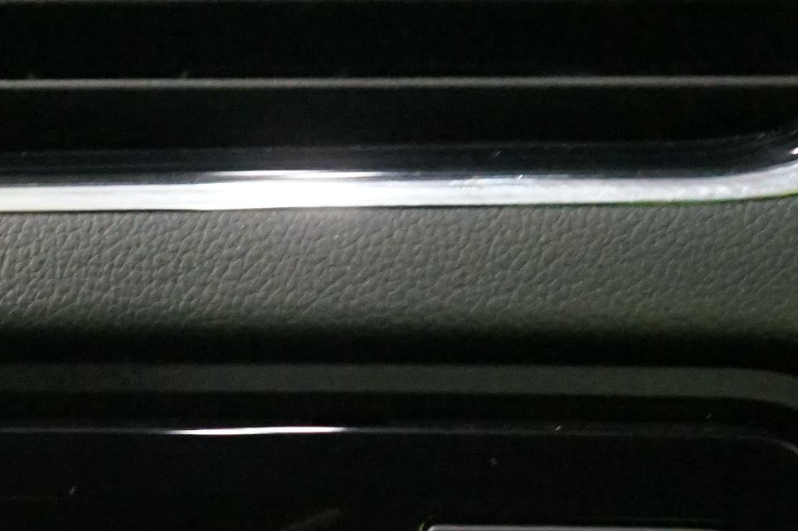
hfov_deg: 14.1
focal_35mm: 135
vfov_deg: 10.1
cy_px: 462
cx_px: -452
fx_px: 2992
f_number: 4
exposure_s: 1/30
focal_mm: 33
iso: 6400
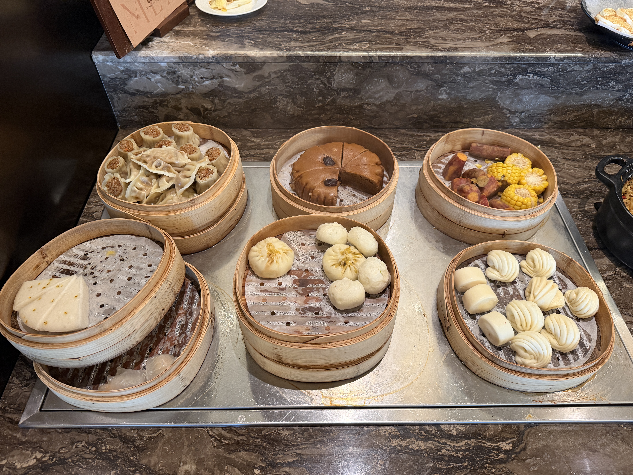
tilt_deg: -50.4
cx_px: 316
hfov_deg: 71.6
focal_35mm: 24
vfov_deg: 56.8
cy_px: 238
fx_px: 439
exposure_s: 1/50
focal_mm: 6.76
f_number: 1.78
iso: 320
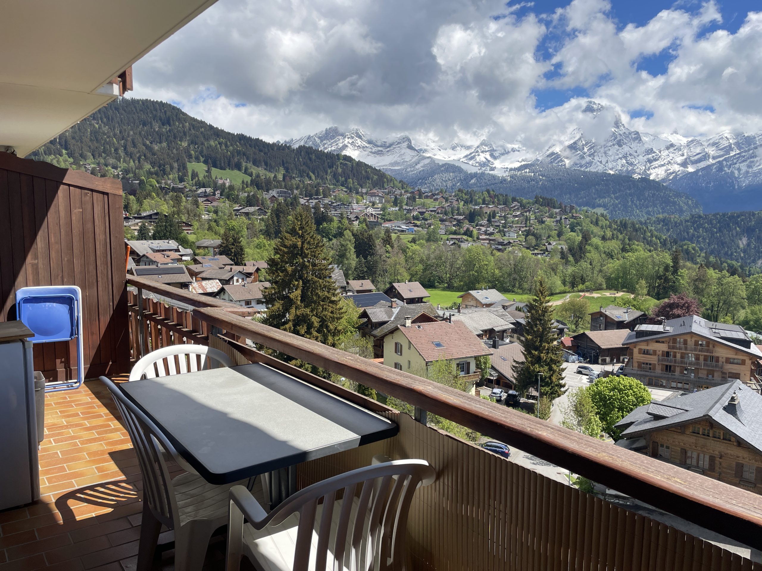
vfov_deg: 53.1
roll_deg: +0.2
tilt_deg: -6.8
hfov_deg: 67.3
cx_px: 381
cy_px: 286
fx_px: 572
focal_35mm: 26
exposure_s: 1/3731
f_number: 1.6
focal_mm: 4.2
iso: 32
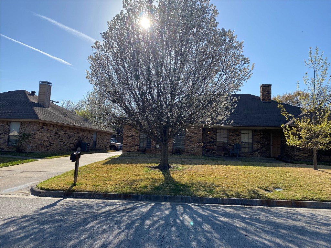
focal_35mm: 26
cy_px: 124
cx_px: 166
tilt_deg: +5.7
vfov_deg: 53.1
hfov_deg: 67.3
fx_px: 249
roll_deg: -3.3
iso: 32
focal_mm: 4.25
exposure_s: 1/3731
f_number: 1.8
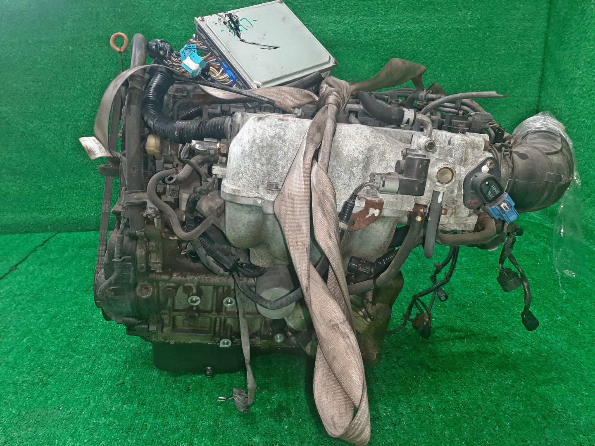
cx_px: 298
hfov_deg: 67.3
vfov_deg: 53.1
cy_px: 223
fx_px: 447
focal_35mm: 26
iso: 182
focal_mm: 3.93
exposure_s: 1/50
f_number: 1.7
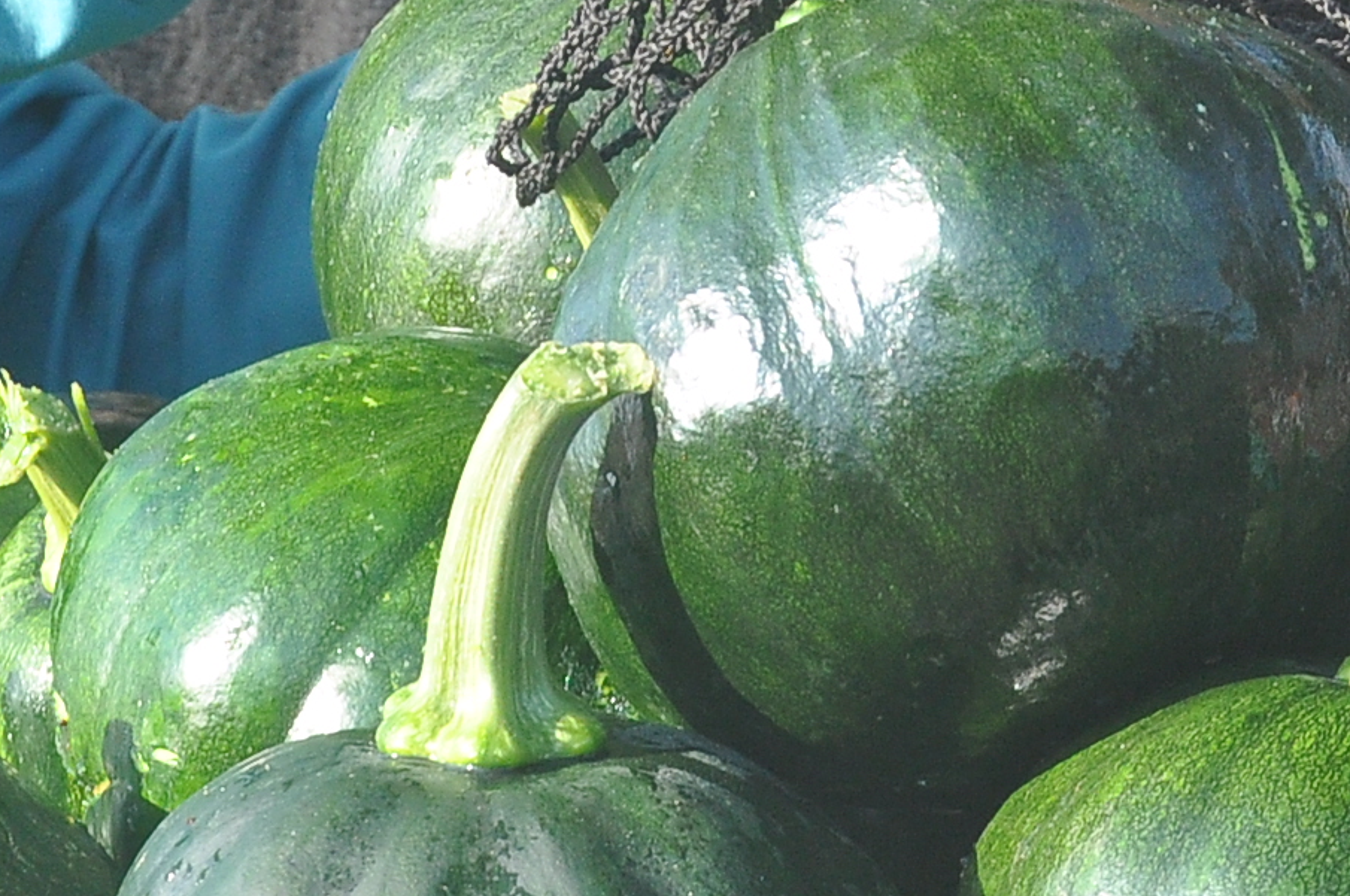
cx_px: 795
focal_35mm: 309
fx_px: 11573
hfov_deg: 6.7
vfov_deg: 4.4
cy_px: -46
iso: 640
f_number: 10
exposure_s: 1/250
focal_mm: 58
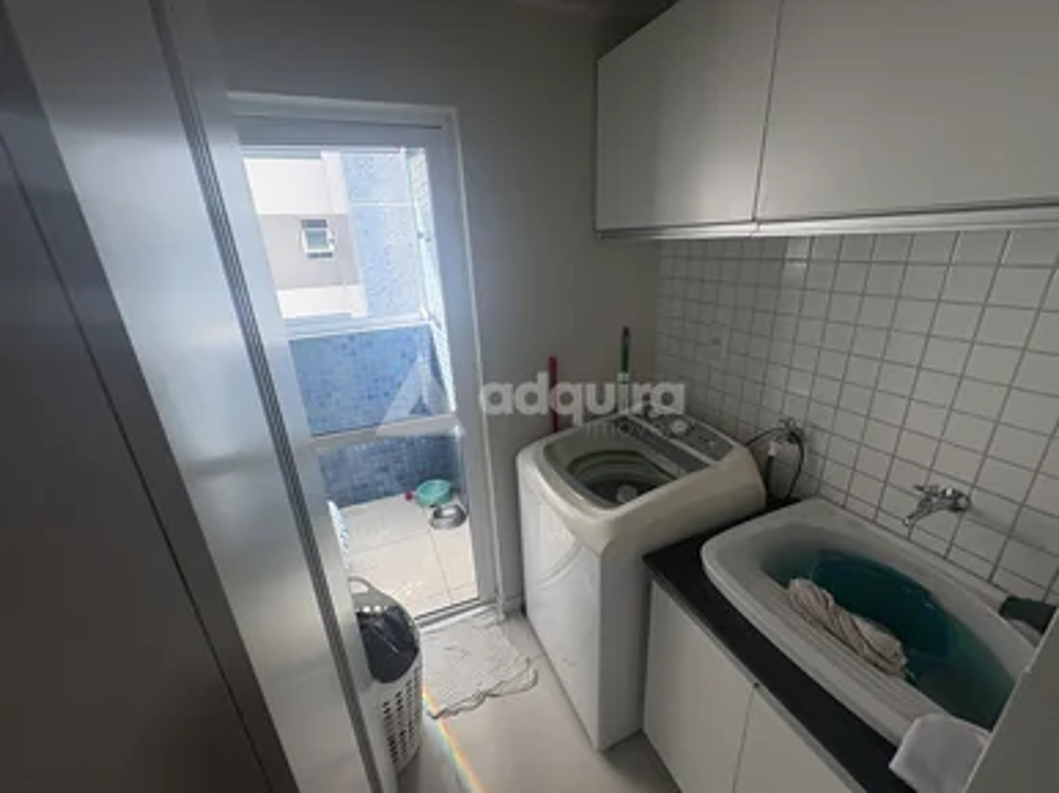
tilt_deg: -19.8
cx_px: 530
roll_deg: +3.6
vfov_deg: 85.6
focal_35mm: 14
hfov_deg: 102.1
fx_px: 428
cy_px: 396
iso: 100
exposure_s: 1/123
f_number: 2.2
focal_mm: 2.22
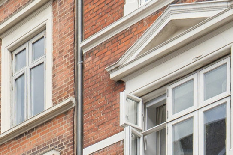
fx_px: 626
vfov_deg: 12.8
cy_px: 281
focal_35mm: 97
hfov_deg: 17.8
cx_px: -157
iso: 100
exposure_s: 1/320
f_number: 6.3
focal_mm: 17.5
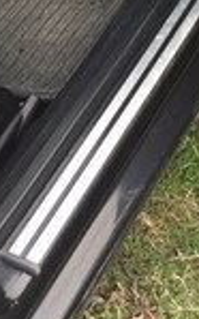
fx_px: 1181
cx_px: 263
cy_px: -192
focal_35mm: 136
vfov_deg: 14.2
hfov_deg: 9.5
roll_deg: +6.2
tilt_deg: -31.2
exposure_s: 1/100
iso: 32
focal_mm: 4.15
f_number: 2.2
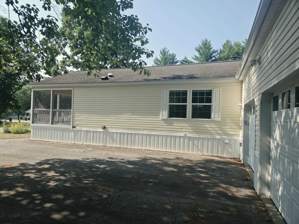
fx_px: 199
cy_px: 112
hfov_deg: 73.9
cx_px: 150
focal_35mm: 23
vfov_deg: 58.9
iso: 25
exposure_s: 1/1108
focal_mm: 5.4
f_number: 1.8
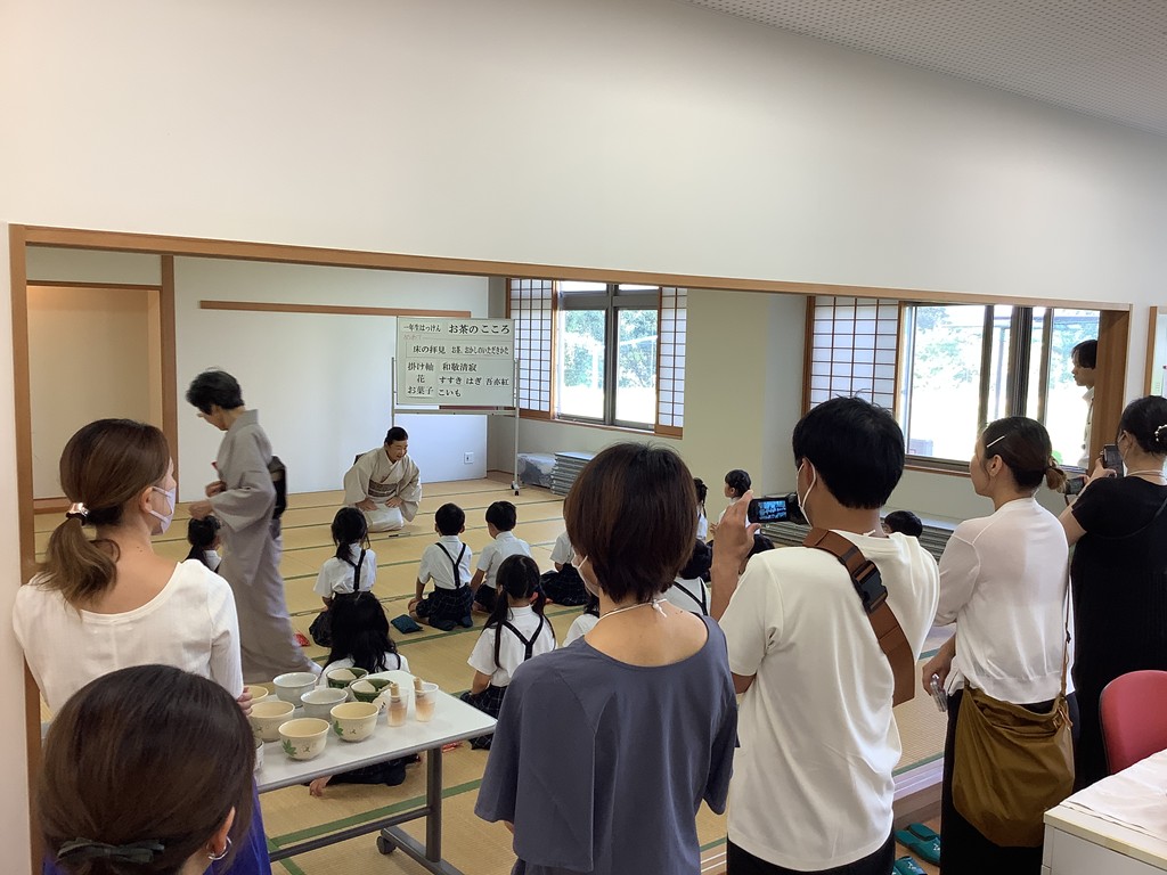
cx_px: 584
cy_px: 438
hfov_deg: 58.4
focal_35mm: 31
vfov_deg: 45.4
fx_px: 1045
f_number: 2.4
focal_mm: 3.3
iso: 50
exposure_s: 1/60
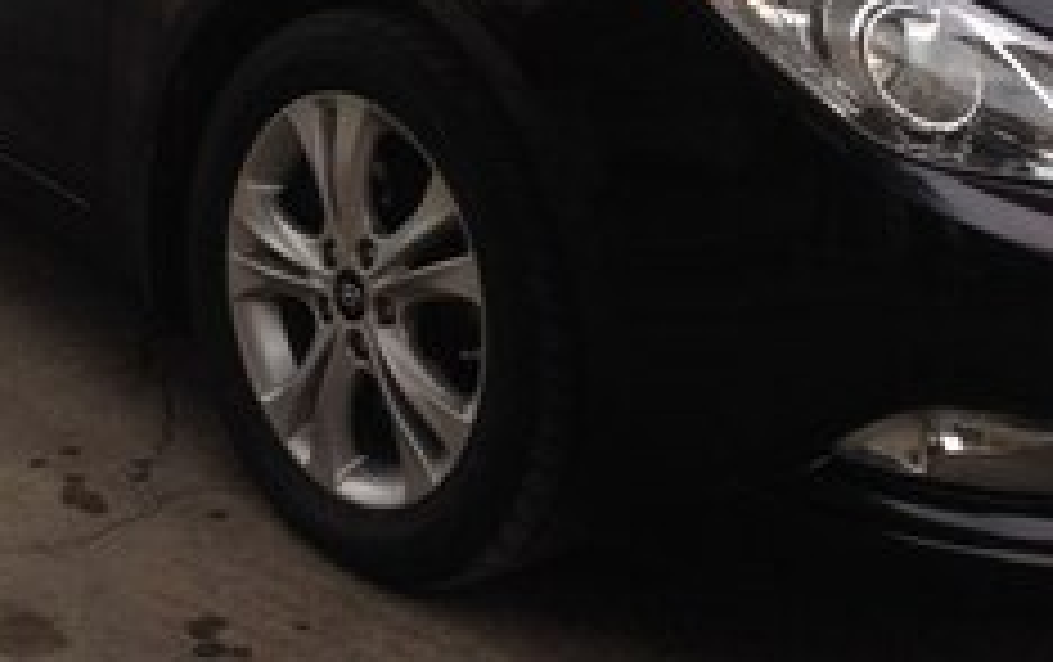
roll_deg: -3.7
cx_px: 243
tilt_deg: -7.3
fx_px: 2127
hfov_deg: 27.4
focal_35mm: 74
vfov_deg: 16.8
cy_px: -162
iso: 50
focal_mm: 4.12
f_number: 2.4
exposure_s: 1/40
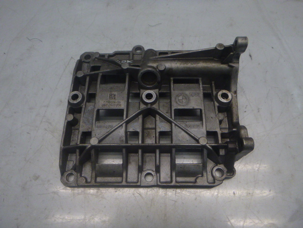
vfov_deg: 54.9
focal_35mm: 25
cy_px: 114
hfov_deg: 69.4
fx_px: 219
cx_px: 152
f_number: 3.9
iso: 200
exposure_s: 1/60
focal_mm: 4.5
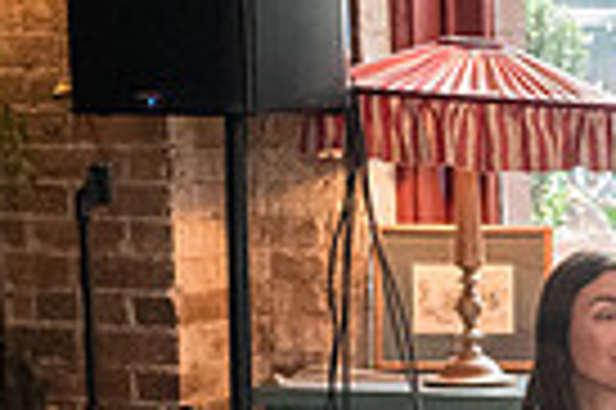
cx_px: 1079
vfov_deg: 7.3
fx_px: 3179
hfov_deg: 10.5
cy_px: 535
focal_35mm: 186
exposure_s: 1/200
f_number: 4.5
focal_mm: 35
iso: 4000
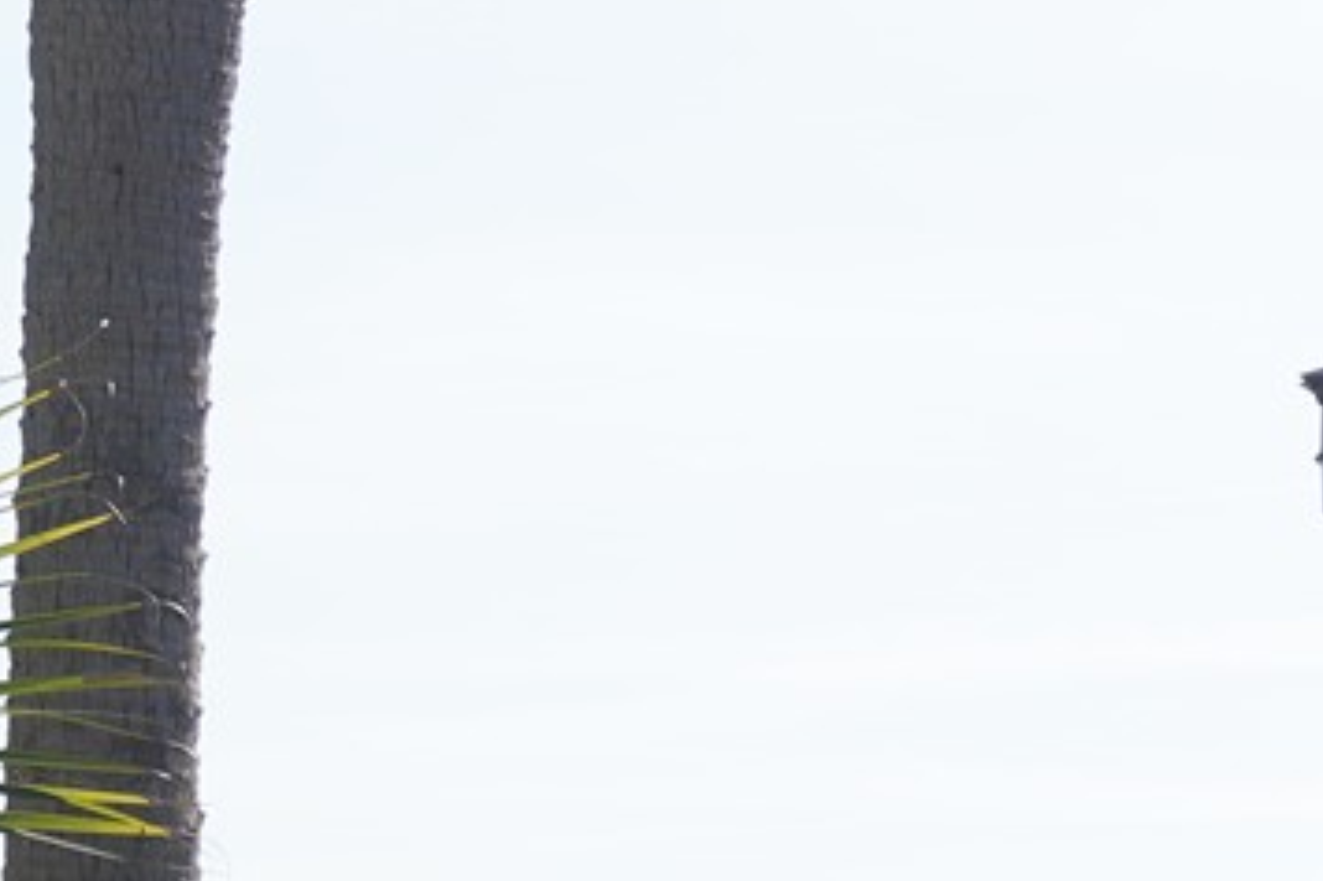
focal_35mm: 270
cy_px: 1554
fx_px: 9917
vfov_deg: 5.0
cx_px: 3501
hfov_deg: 7.1
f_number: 11
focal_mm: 48
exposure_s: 1/100
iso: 100
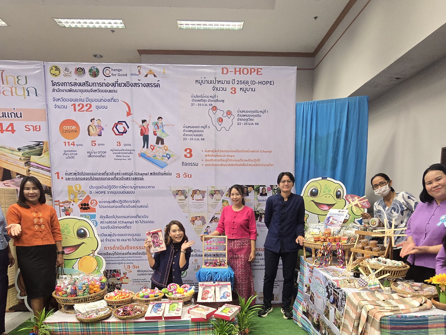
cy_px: 234
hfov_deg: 79.0
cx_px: 227
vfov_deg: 61.2
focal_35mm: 21
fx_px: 271
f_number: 2.2
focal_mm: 2.2
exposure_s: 1/50
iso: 320
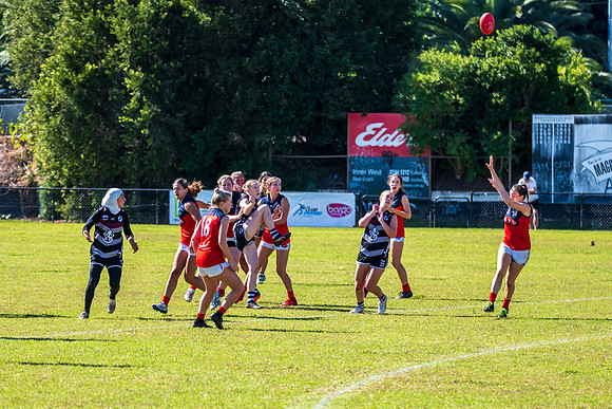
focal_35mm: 284
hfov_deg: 7.3
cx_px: 293
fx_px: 4830
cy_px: 249
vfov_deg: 4.8
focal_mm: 220
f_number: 6.3
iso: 800
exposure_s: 1/2000
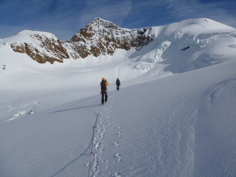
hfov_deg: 71.6
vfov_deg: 56.8
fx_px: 164
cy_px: 88
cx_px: 118
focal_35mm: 24
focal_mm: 4.3
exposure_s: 1/2000
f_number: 4.5
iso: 100
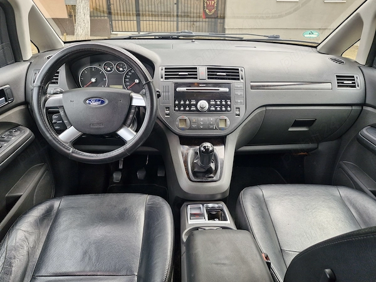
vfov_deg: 58.9
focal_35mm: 23
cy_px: 141
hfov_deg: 73.9
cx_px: 188
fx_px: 250
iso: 50
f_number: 1.8
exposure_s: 1/180
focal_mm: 5.54
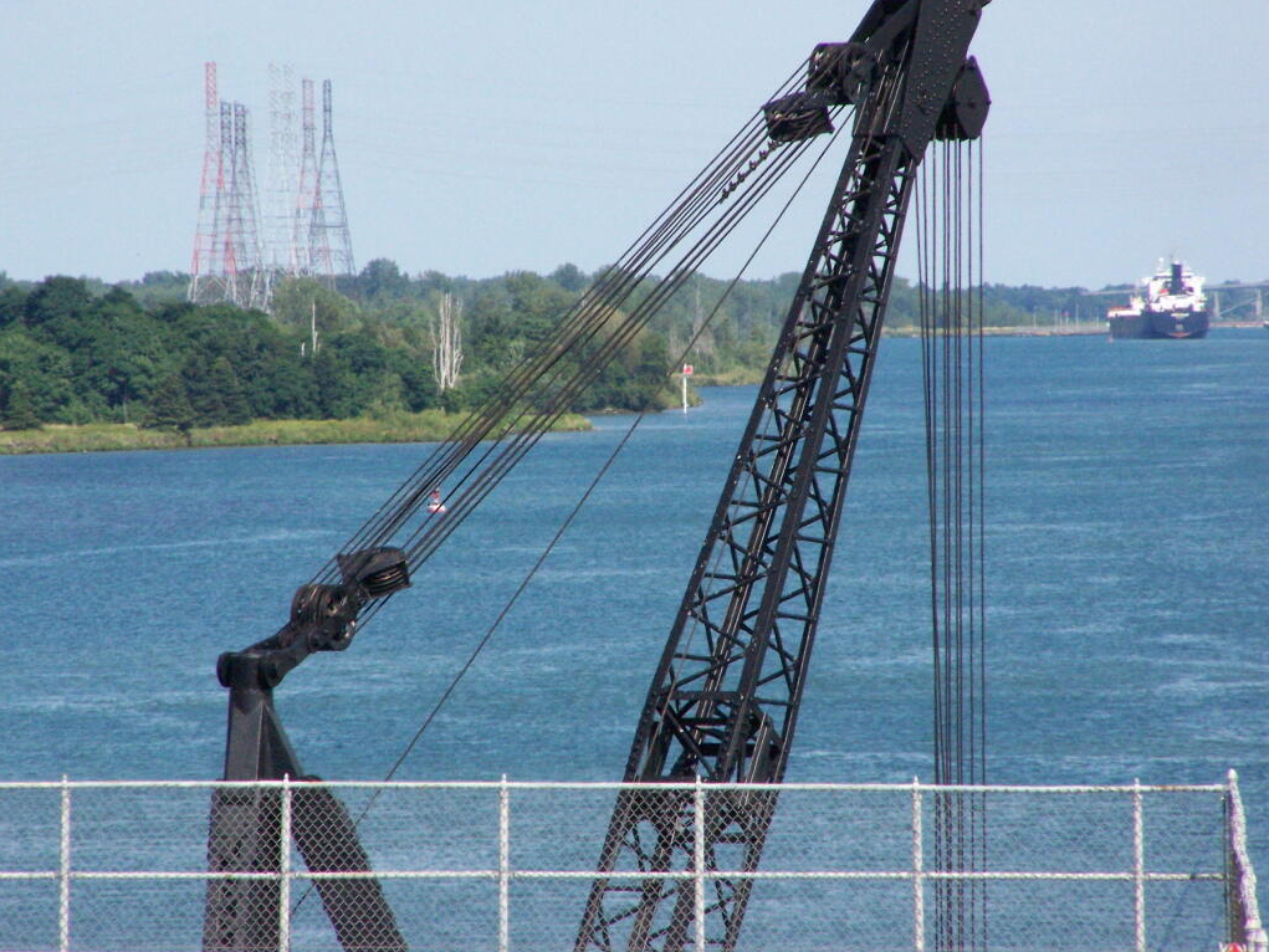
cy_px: 476
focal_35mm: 381
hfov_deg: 5.2
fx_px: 13969
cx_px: 634
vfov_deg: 3.9
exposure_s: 1/1250
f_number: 7.1
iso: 400
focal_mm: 63
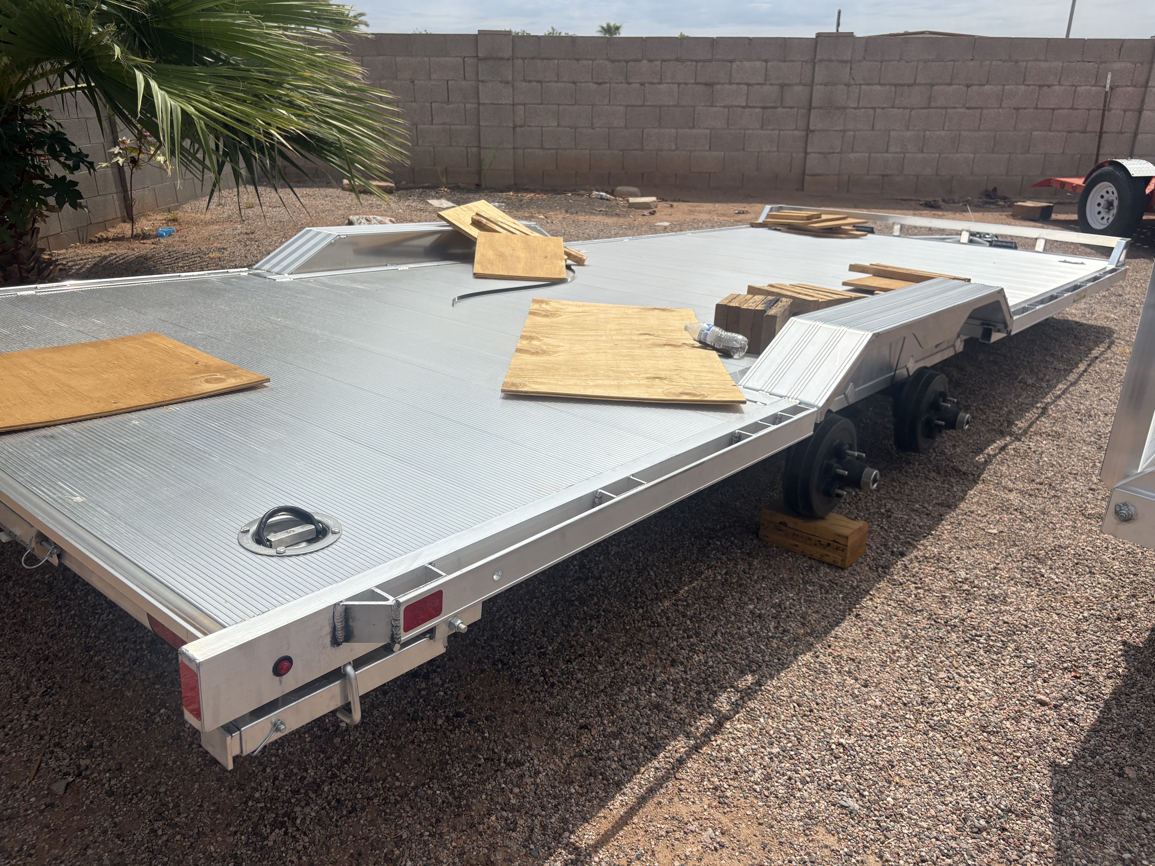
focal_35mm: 26
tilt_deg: -17.6
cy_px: 433
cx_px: 578
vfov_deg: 53.1
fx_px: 868
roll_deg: -1.5
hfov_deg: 67.3
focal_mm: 5.96
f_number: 1.6
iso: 50
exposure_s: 1/10101
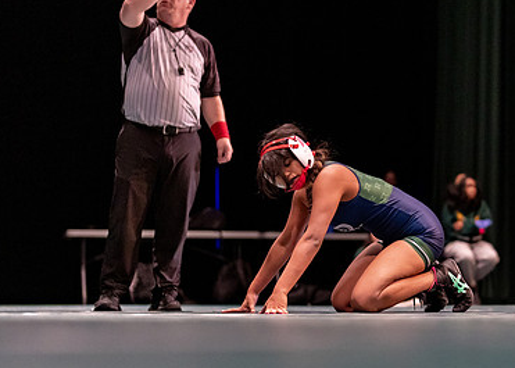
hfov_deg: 18.4
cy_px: 237
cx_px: 405
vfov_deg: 13.3
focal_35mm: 108
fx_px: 1580
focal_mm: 50
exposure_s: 1/1000
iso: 1600
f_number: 1.2
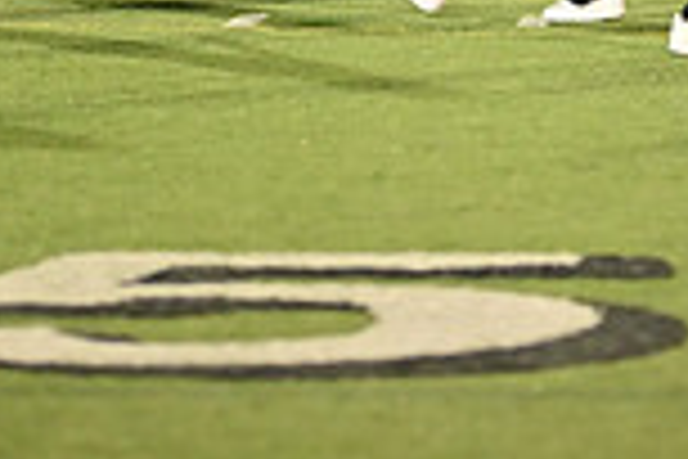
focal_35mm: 285
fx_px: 5446
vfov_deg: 4.8
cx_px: 814
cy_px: -252
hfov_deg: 7.2
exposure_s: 1/500
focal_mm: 50
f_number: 1.2
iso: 450
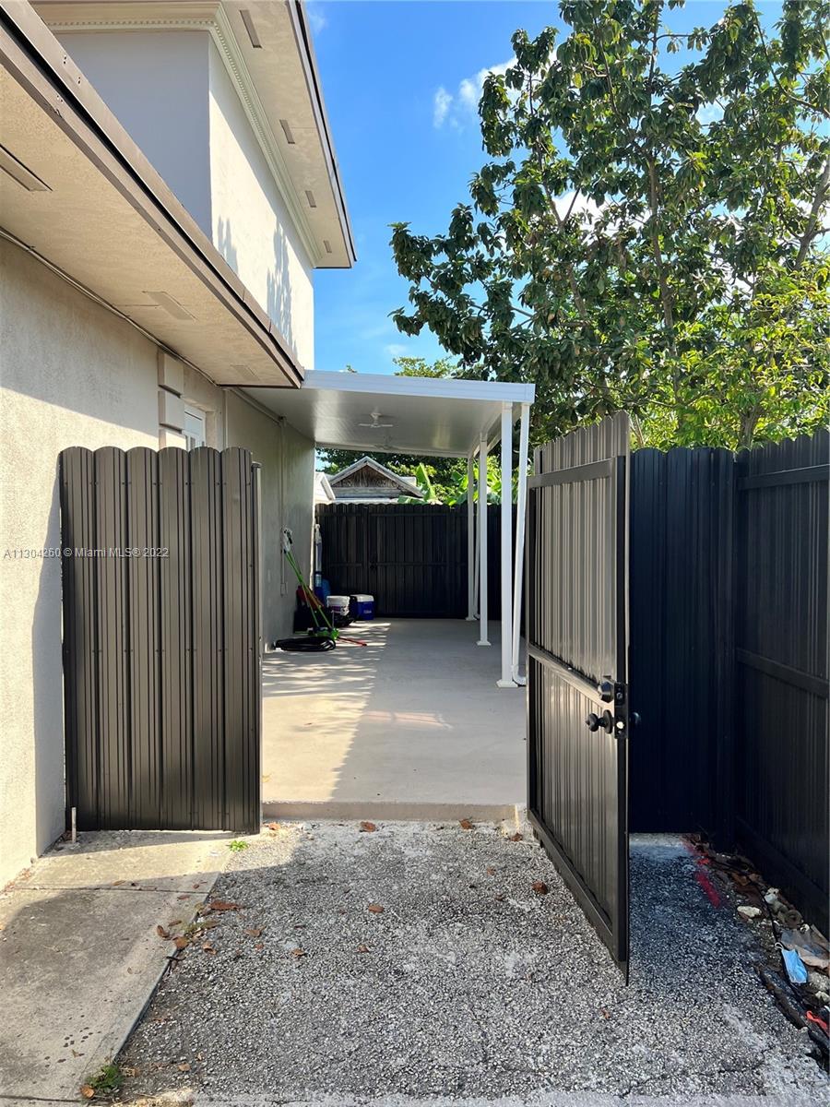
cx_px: 415
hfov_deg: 53.1
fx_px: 831
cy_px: 554
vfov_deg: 67.3
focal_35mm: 26
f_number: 1.5
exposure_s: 1/1079
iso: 50
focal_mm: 5.7
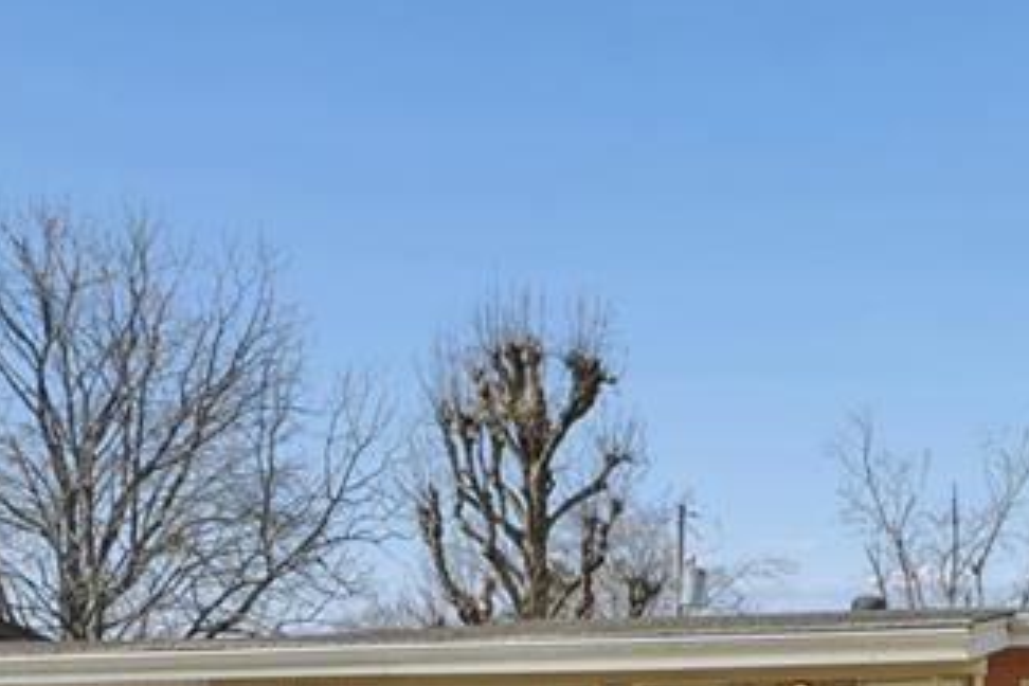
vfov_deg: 20.9
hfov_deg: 31.7
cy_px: 843
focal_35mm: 60
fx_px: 1715
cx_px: 937
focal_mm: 19
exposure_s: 1/1000
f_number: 8
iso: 400
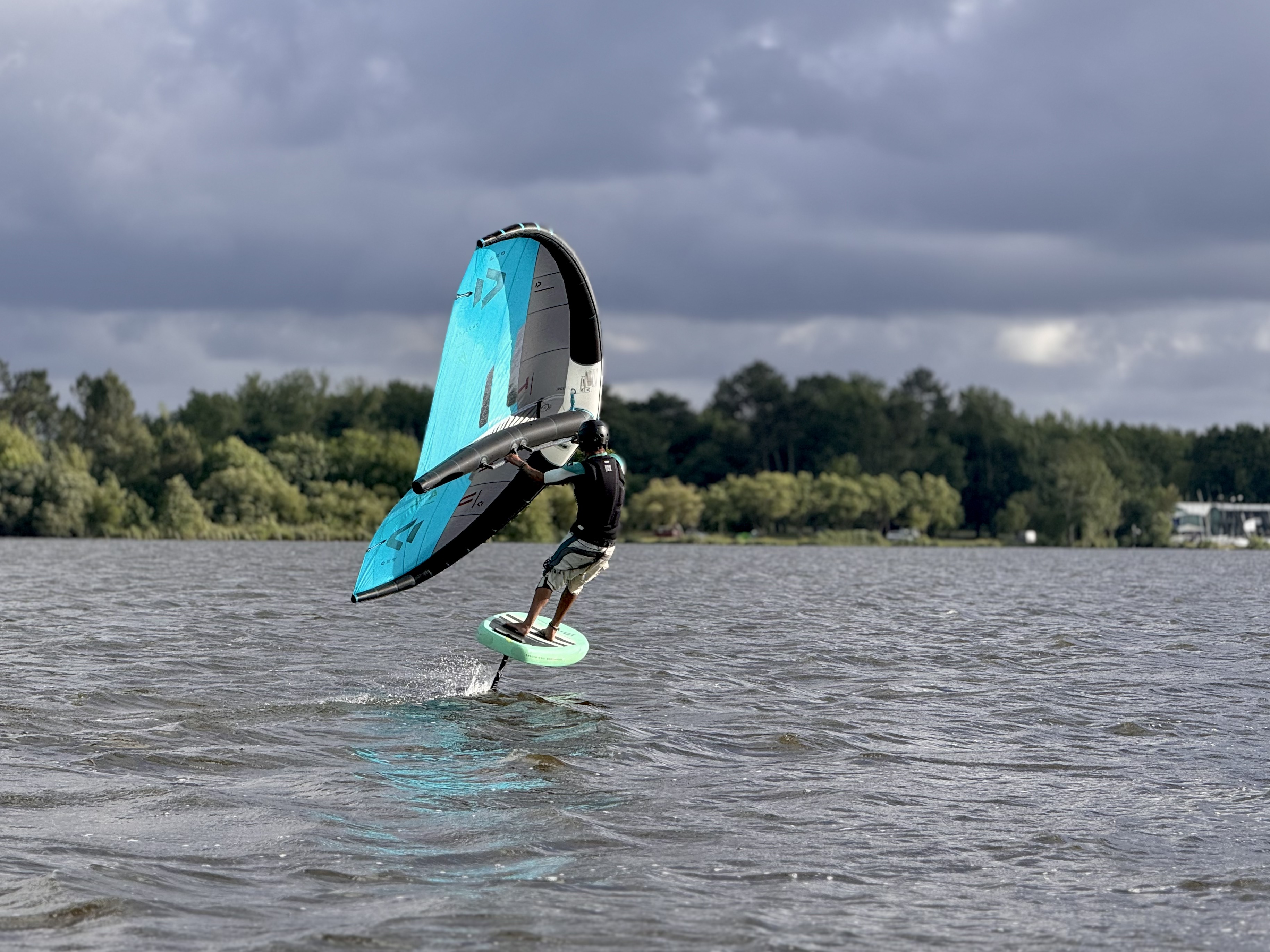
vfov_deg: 12.3
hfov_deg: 16.4
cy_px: 476
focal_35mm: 120
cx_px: 635
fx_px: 4403
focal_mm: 15.66
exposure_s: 1/1167
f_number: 2.8
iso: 50
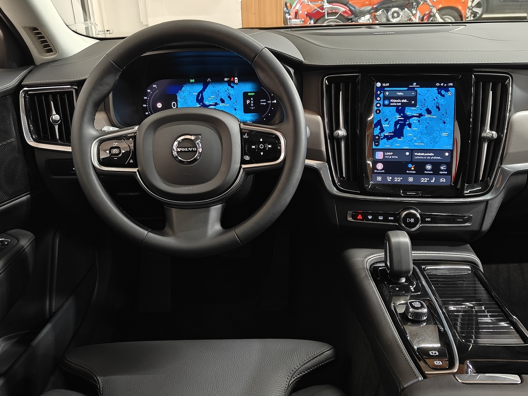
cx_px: 264
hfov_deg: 55.4
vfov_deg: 42.9
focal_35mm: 33
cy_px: 198
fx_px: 503
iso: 1600
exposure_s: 1/33
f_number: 1.8
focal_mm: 5.59
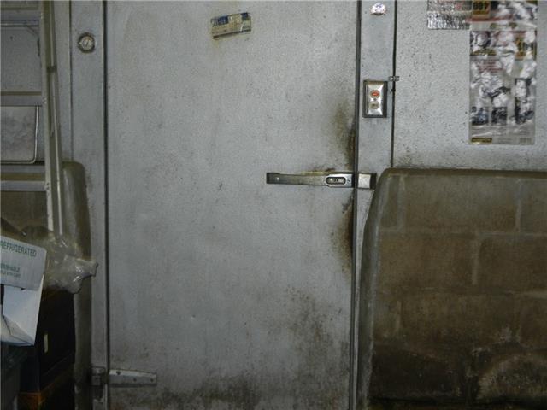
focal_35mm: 68
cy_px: 205
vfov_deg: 21.6
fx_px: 1075
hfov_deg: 28.6
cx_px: 274
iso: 400
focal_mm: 12.3
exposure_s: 1/30
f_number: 4.6
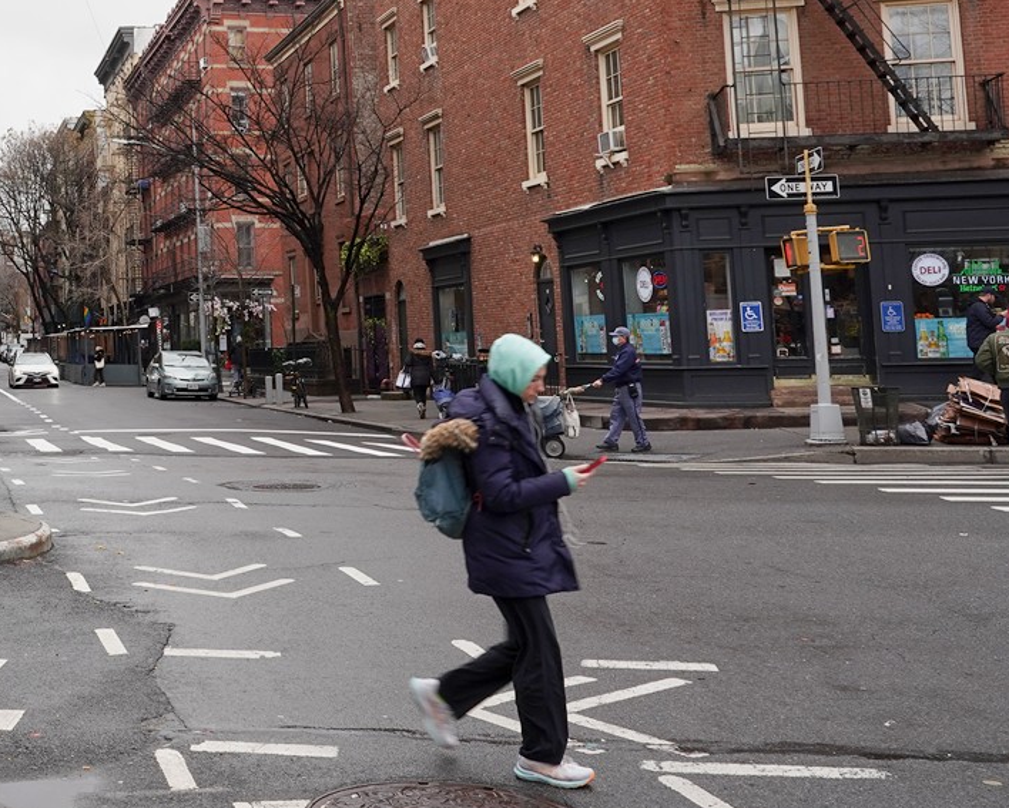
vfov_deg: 28.0
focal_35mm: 53
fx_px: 1583
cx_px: -19
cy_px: 161
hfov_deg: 32.3
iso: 400
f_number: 11
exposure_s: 1/100
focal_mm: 20
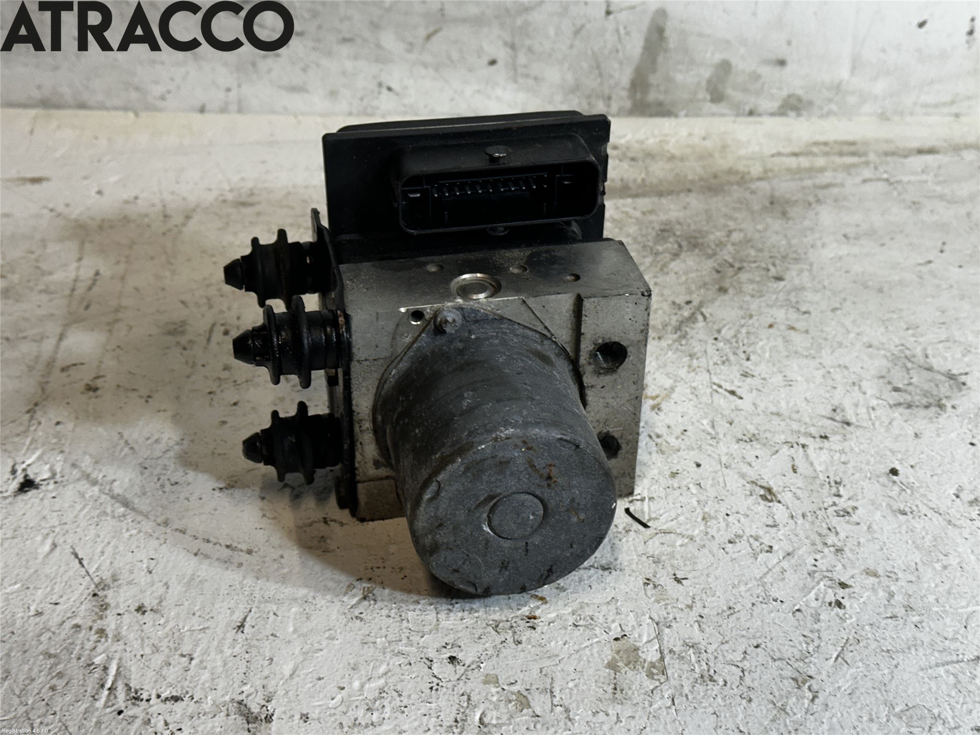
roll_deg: -1.2
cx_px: 490
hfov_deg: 39.7
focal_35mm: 48
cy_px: 368
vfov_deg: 30.3
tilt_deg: -31.9
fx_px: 1359
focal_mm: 6.86
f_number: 1.78
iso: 64
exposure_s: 1/100
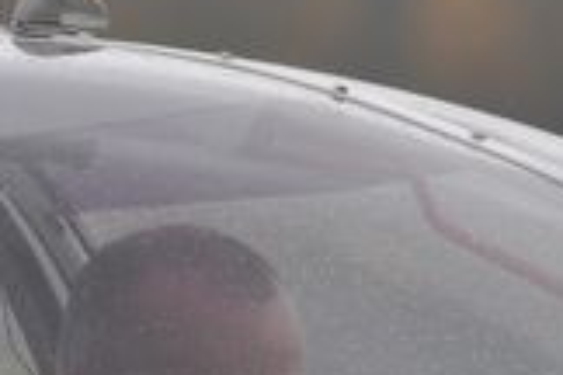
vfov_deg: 0.7
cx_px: -250
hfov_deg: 1.0
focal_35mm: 2073
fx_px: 32417
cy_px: 689
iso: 400
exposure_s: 1/400
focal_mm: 350
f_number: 6
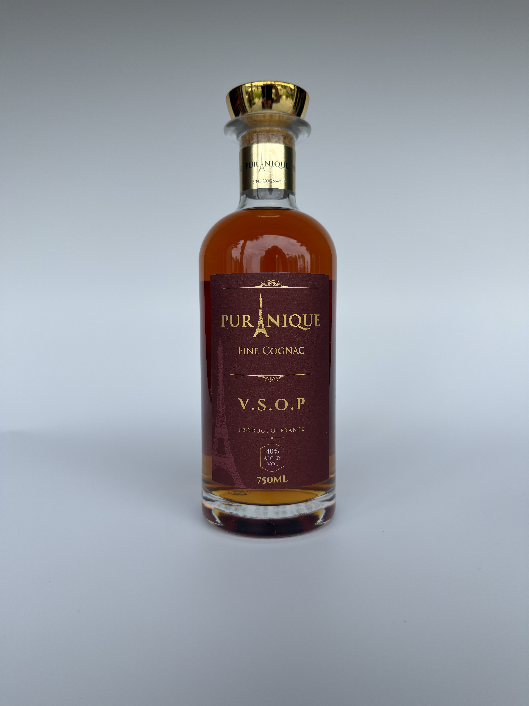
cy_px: 353
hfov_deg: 56.8
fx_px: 489
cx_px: 264
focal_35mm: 24
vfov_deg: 71.6
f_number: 1.78
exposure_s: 1/1295
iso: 64
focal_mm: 6.76
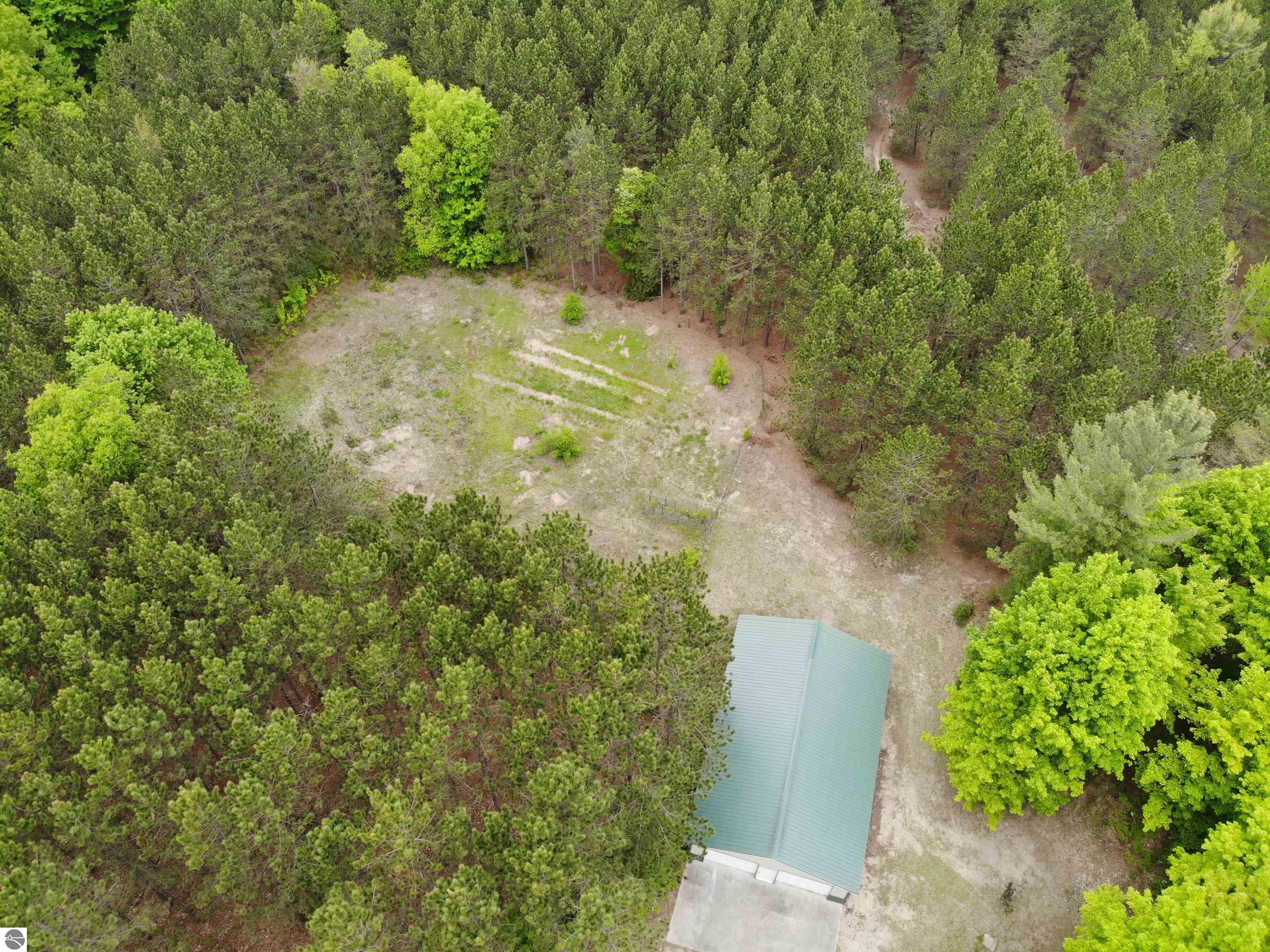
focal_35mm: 24
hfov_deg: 71.6
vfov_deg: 56.8
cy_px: 476
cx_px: 635
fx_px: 880
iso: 100
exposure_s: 1/175
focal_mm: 4.5
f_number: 2.8
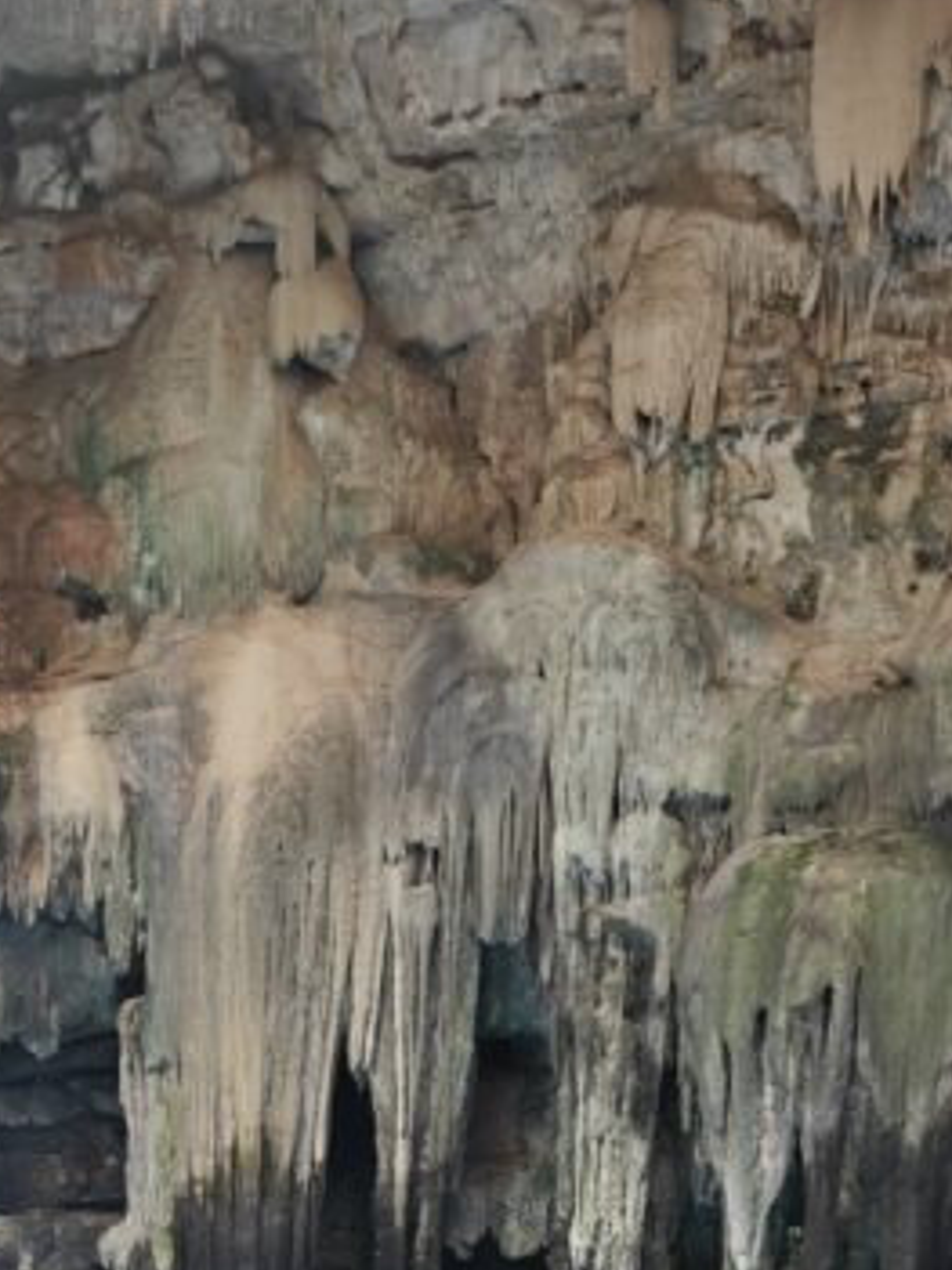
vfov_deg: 24.8
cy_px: 1574
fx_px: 2568
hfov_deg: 20.7
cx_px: 148
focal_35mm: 70
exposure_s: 1/50
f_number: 1.8
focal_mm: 5.59
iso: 320
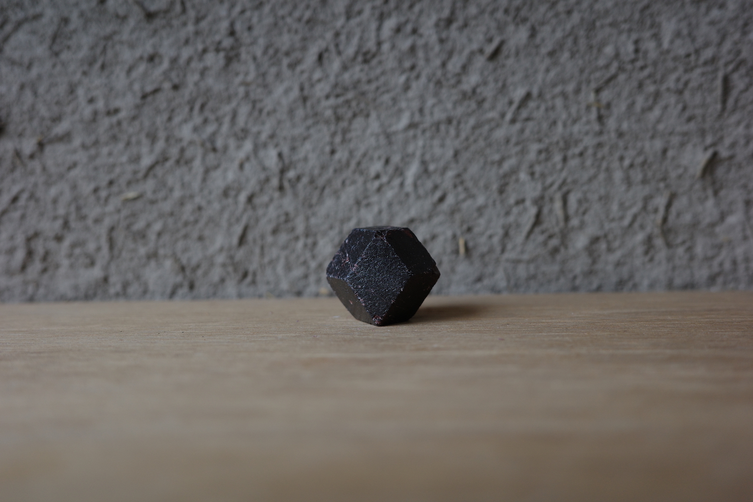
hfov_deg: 48.5
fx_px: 837
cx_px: 376
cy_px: 251
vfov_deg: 33.4
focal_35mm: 40
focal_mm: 26
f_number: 2.8
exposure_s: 1/125
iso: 200
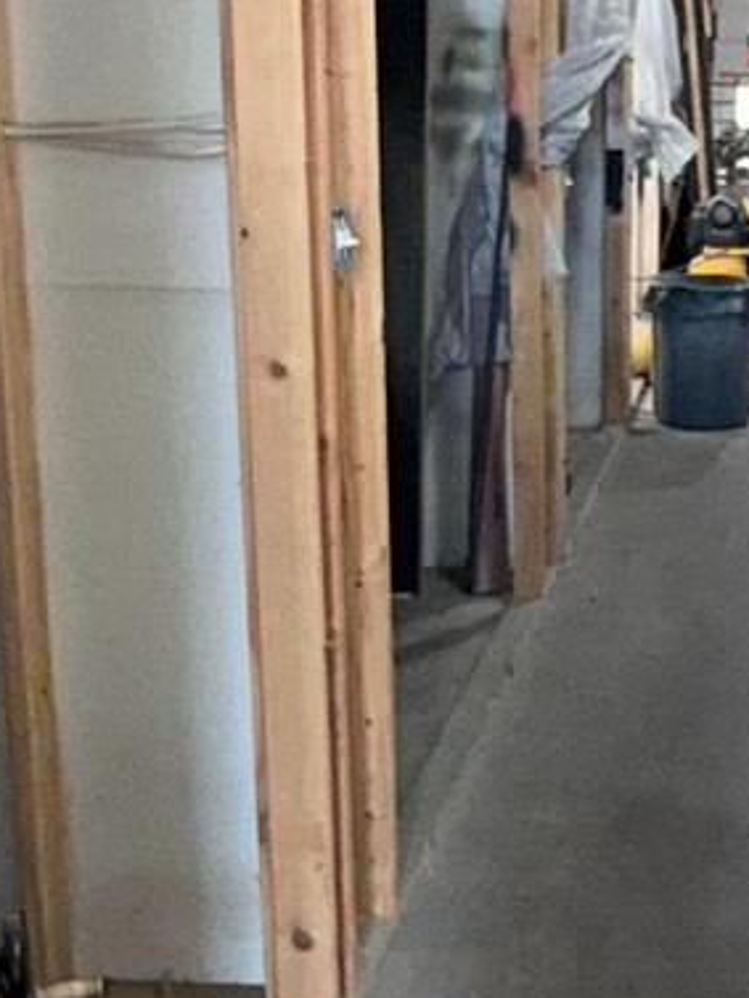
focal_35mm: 57
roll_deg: -0.5
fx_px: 1644
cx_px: 725
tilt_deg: -11.9
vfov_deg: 33.8
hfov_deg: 24.6
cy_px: 482
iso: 200
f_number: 2.2
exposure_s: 1/60
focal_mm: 2.22
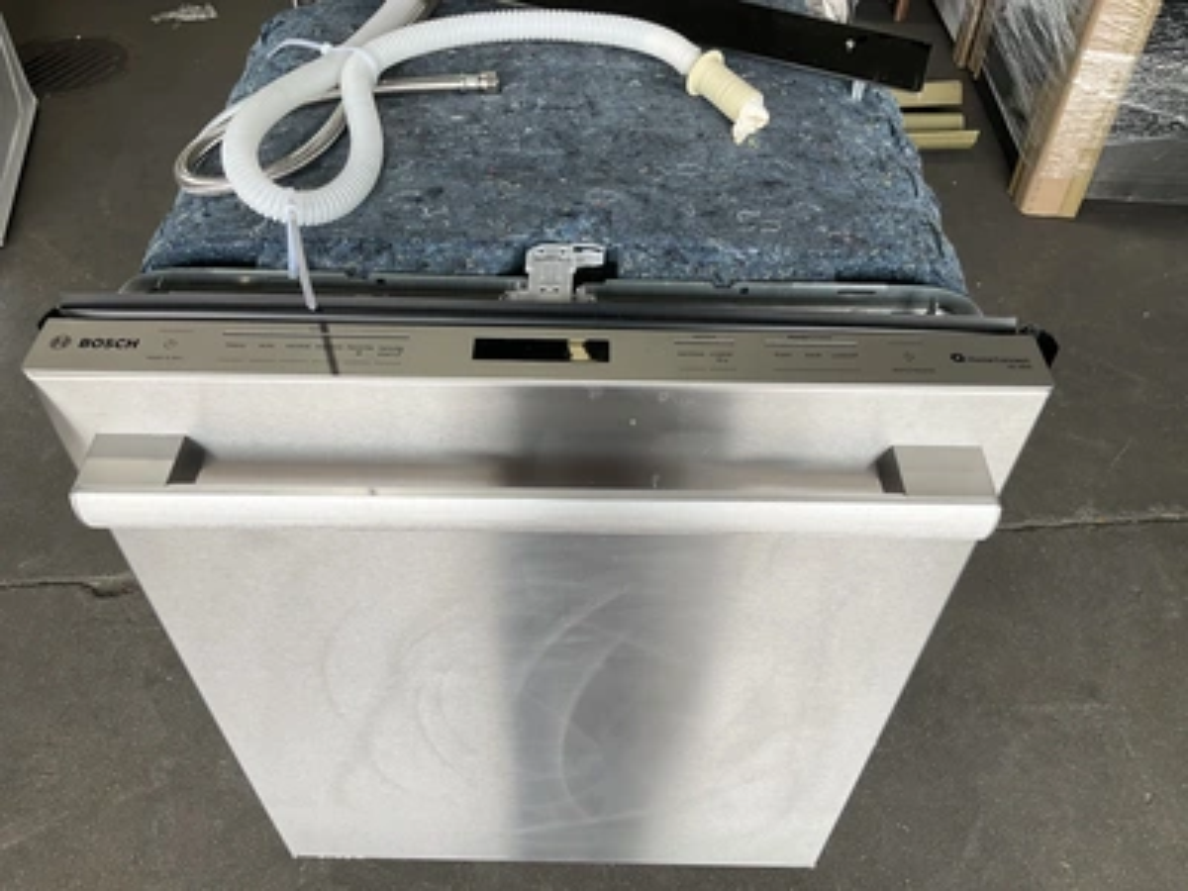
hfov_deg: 61.7
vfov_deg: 48.2
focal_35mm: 29
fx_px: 995
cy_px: 446
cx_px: 594
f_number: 1.8
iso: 20
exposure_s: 1/141
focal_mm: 3
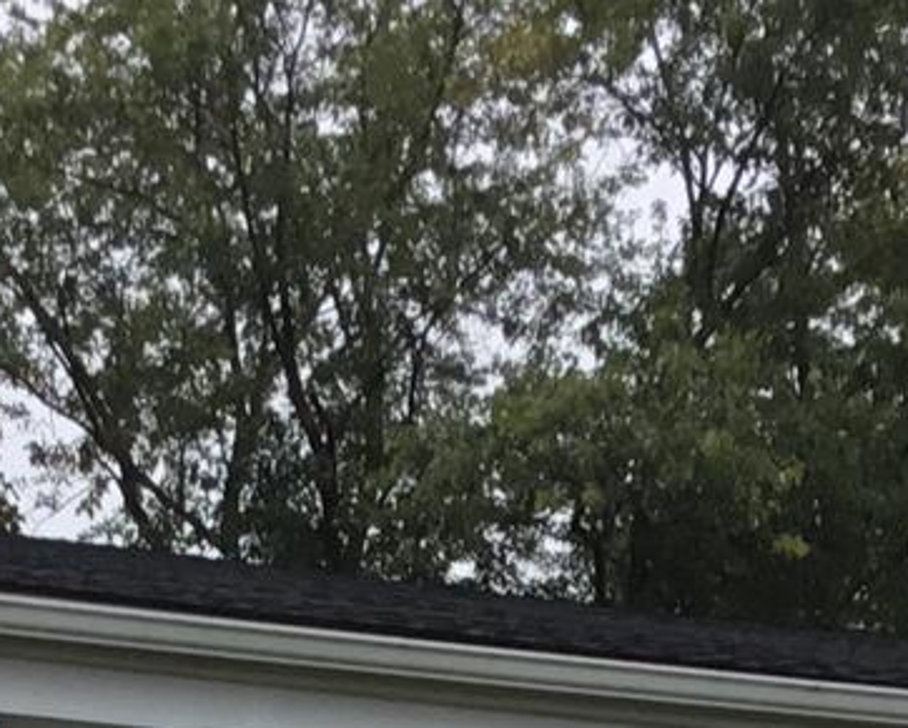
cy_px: 1684
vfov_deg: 8.4
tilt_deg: +0.9
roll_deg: +3.0
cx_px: 414
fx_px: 4598
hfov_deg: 11.3
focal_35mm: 171
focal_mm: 3.3
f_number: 2.4
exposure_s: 1/426
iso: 25
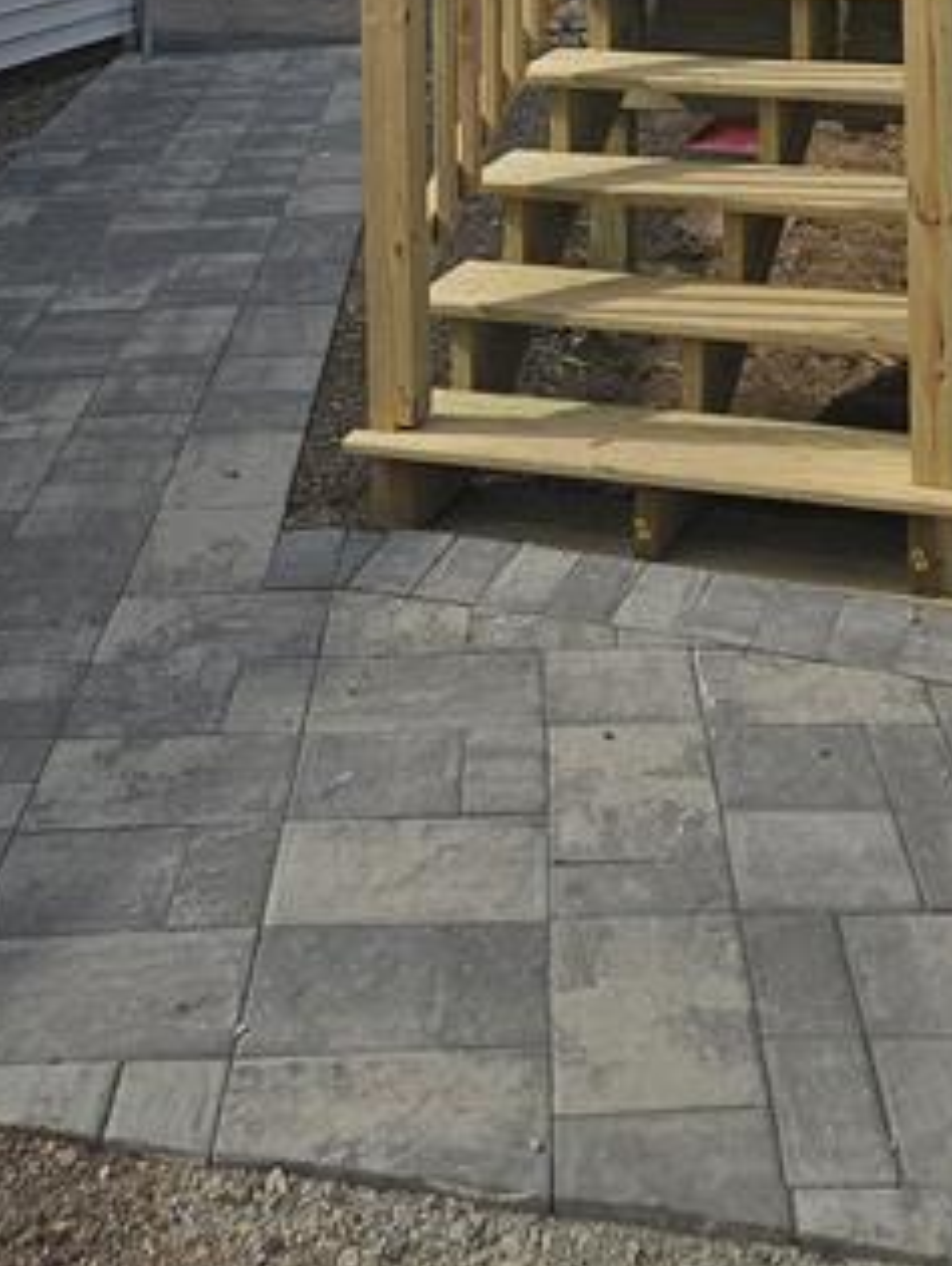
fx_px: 2049
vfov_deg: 30.1
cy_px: -193
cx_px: 619
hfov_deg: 26.0
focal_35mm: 56
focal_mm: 5.4
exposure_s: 1/2531
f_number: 1.8
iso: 25
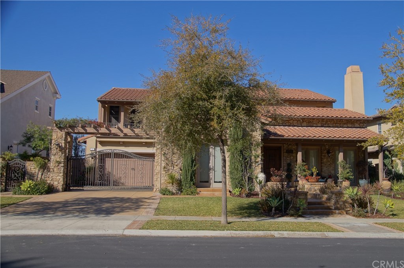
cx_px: 202
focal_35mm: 33
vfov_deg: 39.9
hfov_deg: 57.3
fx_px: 370
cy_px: 134
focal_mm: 22
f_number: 8
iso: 100
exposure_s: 1/320
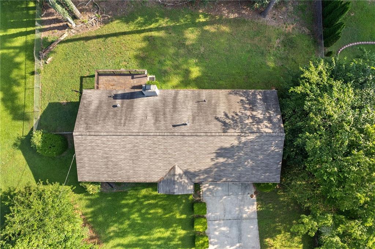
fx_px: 229
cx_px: 188
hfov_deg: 78.6
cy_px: 124
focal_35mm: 22
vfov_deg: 57.1
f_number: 2.8
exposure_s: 1/25
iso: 110
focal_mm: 8.38
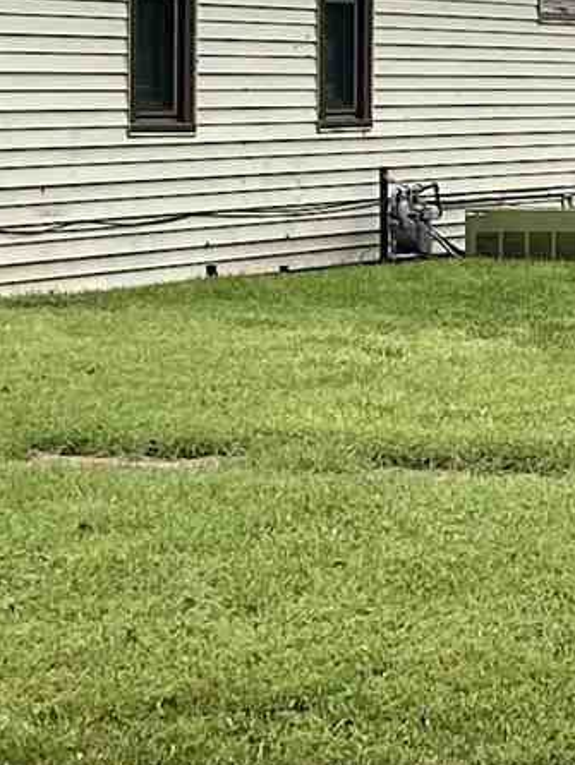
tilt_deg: +0.1
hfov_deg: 8.3
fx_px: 3961
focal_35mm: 179
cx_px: 602
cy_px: 19
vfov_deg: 10.9
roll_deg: -0.4
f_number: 1.5
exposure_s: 1/2299
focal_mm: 5.7
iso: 50
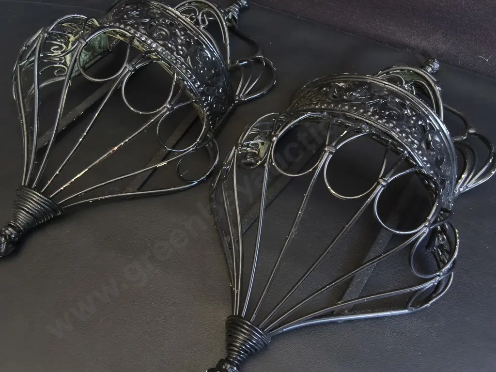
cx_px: 248
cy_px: 186
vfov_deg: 51.4
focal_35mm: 27
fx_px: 387
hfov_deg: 65.3
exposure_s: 1/50
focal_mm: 2.87
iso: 250
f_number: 2
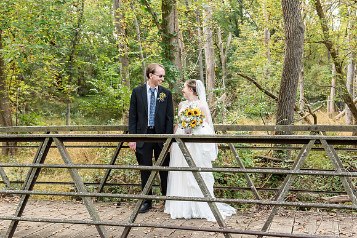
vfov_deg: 28.9
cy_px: 126
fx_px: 462
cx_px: 189
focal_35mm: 47
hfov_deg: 42.2
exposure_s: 1/250
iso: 400
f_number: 4
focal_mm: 44
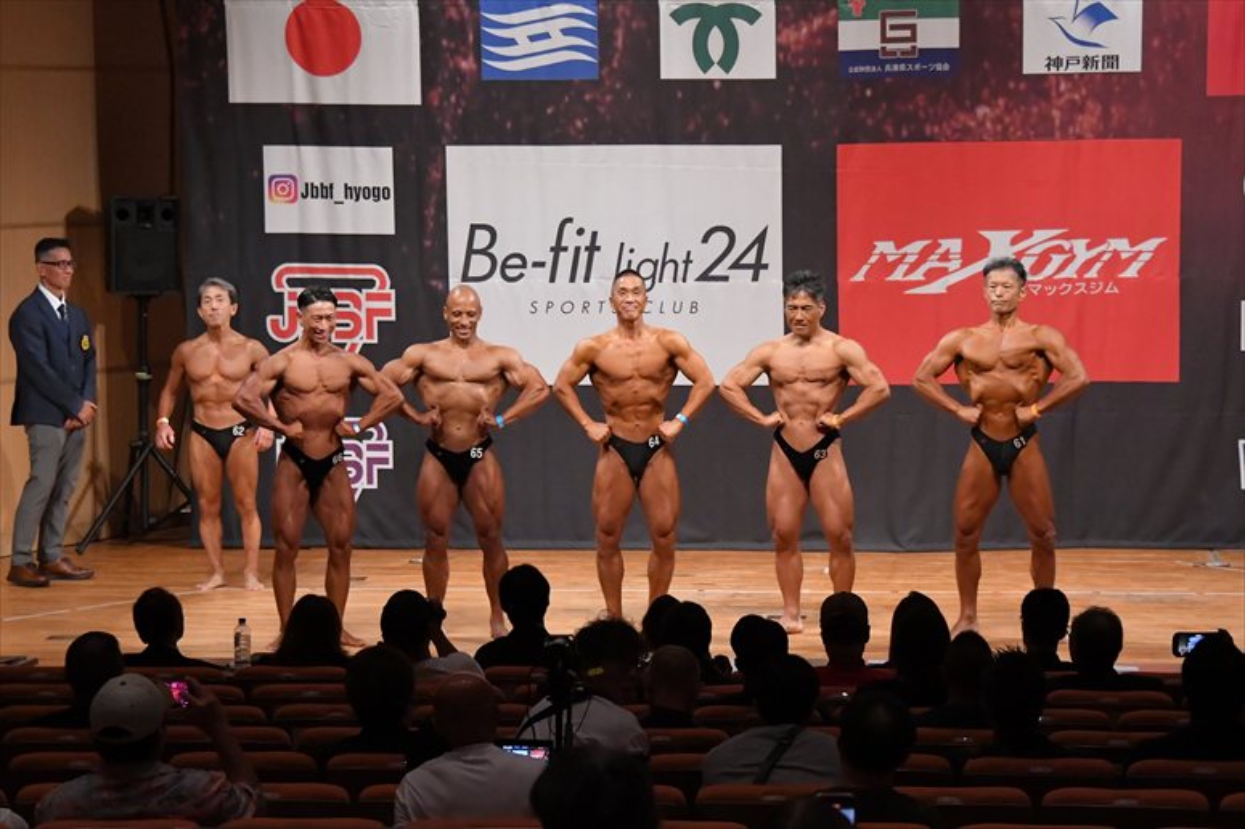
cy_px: 414
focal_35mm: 127
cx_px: 622
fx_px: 4390
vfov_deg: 10.8
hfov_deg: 16.1
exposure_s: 1/400
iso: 7200
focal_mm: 85
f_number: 5.6
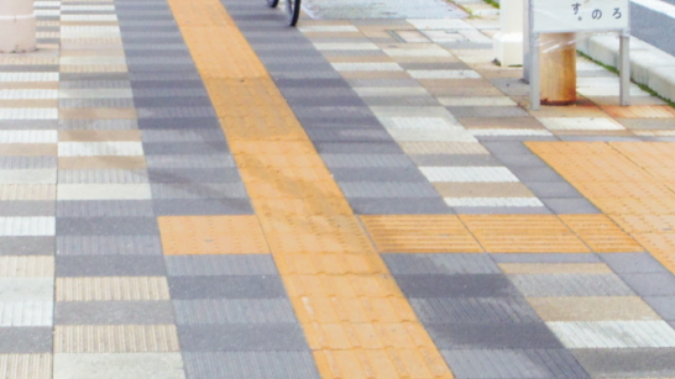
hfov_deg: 14.6
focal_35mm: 147
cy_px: 80
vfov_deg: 8.2
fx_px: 2631
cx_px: 168
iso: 200
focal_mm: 13
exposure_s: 1/200
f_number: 4.5
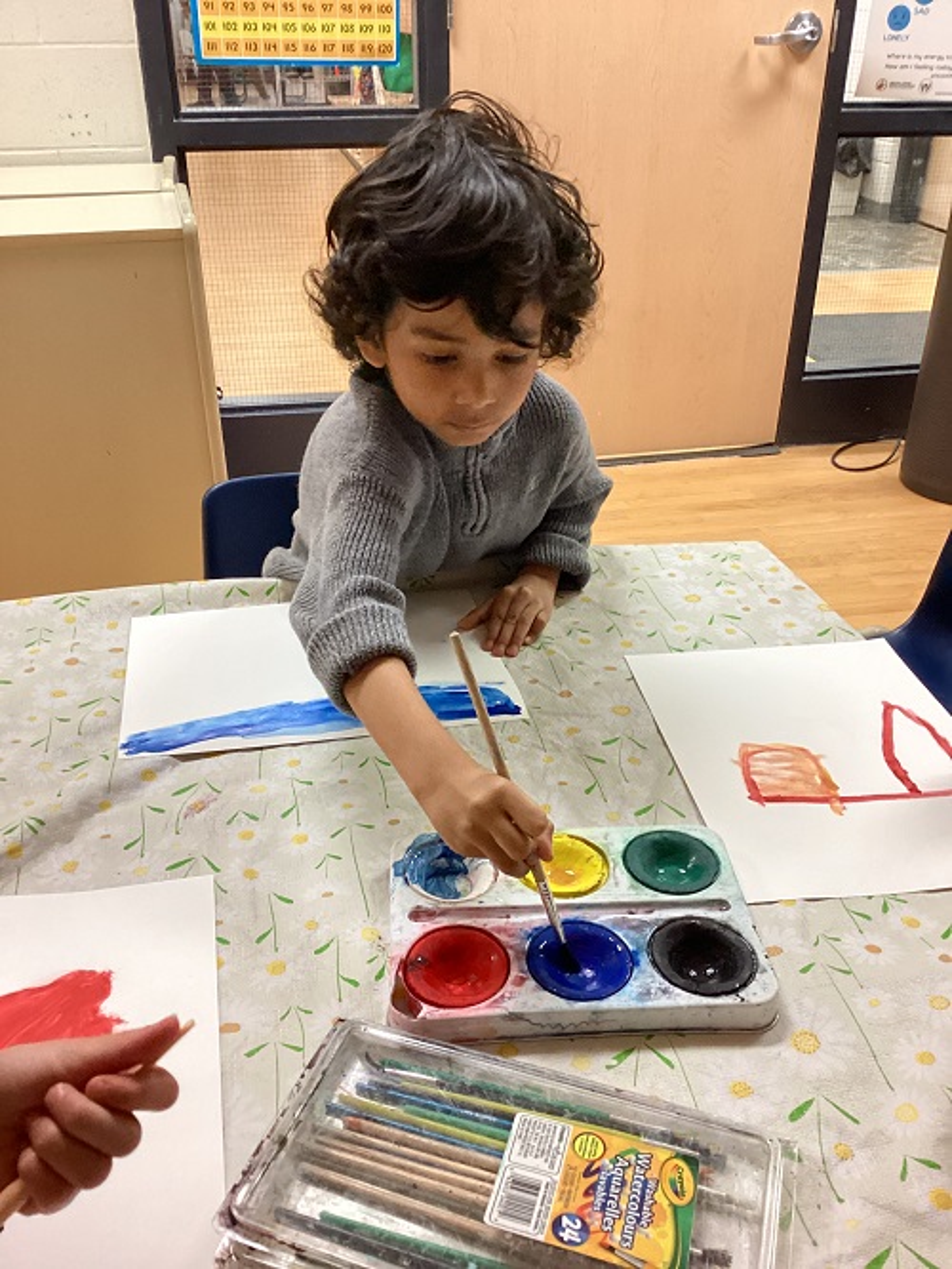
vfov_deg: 58.3
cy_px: 634
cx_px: 476
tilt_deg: -30.0
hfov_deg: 45.5
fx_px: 1136
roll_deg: +1.6
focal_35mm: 31
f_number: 2.4
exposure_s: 1/60
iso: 250
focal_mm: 3.3
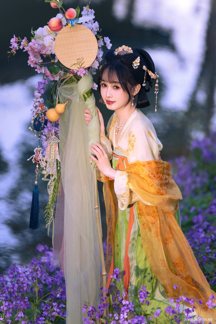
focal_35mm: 199
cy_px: 162
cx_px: 108
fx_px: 1790
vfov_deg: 10.3
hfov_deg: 6.9
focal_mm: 200
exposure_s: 1/100
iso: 100
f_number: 2.8
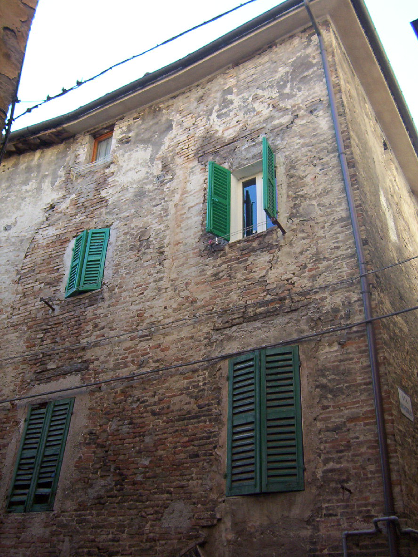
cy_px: 278
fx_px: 580
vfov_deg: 51.4
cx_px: 209
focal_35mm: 36
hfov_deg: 39.7
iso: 100
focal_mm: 5.54
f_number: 2.76
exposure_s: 1/257
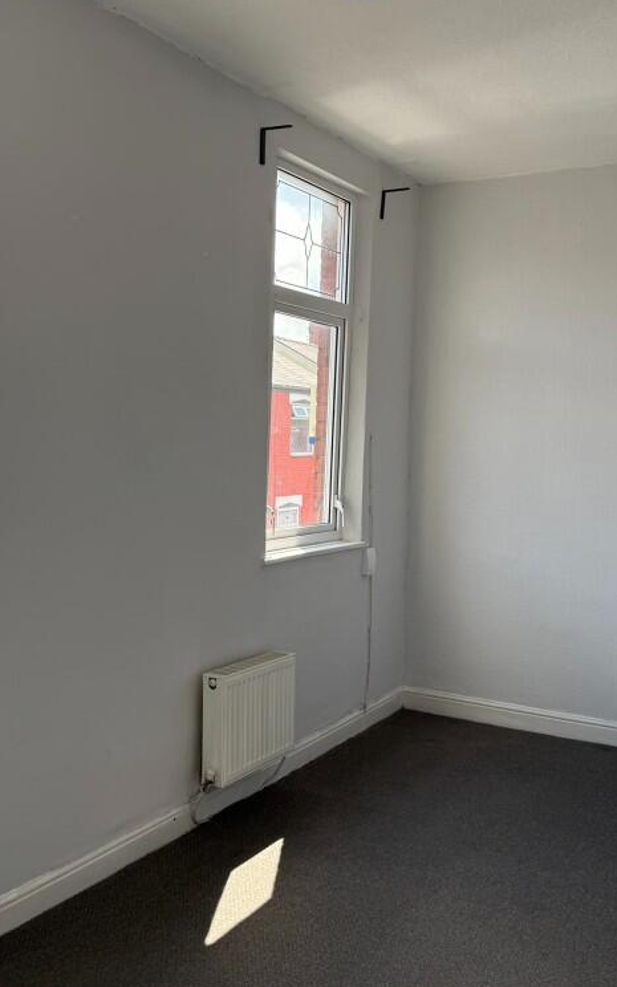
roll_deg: -1.0
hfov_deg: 36.3
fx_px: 942
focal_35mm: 35
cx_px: 285
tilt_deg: -2.9
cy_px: 495
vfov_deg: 55.3
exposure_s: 1/607
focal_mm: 6.76
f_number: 1.78
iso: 100
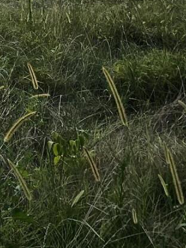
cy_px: -68
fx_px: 451
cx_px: -79
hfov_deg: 20.5
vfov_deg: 26.4
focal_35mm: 63
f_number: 2.2
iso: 32
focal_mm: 1.74
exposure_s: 1/191
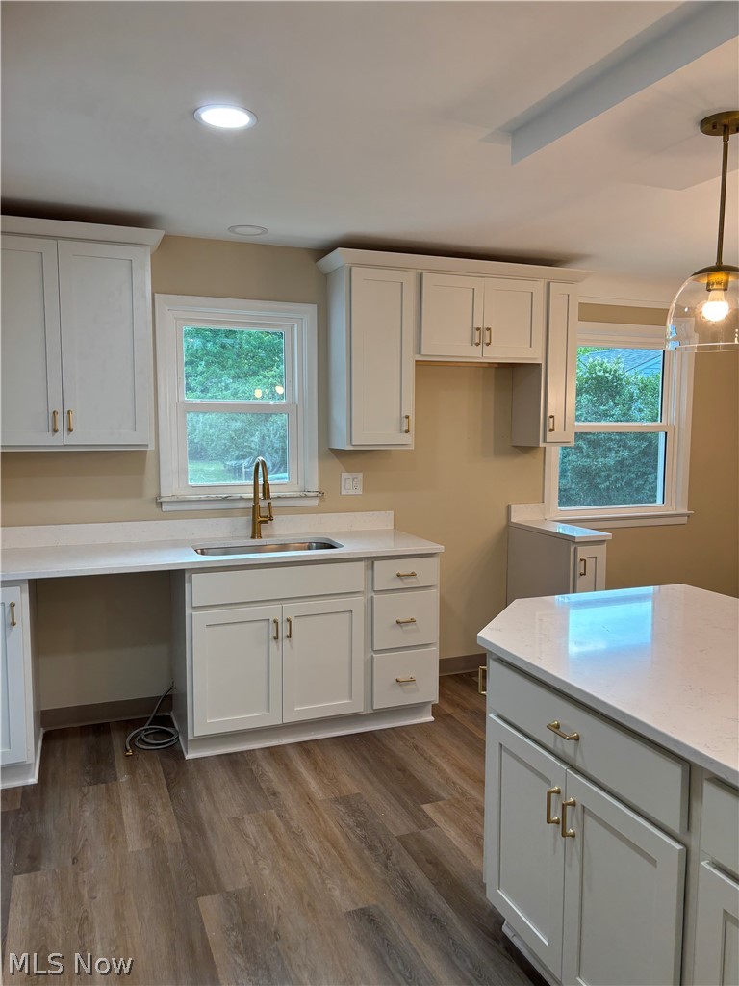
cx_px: 370
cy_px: 493
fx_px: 740
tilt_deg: -6.9
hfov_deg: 53.1
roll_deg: -1.5
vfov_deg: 67.3
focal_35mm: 26
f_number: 1.6
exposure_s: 1/120
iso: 64
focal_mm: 5.96
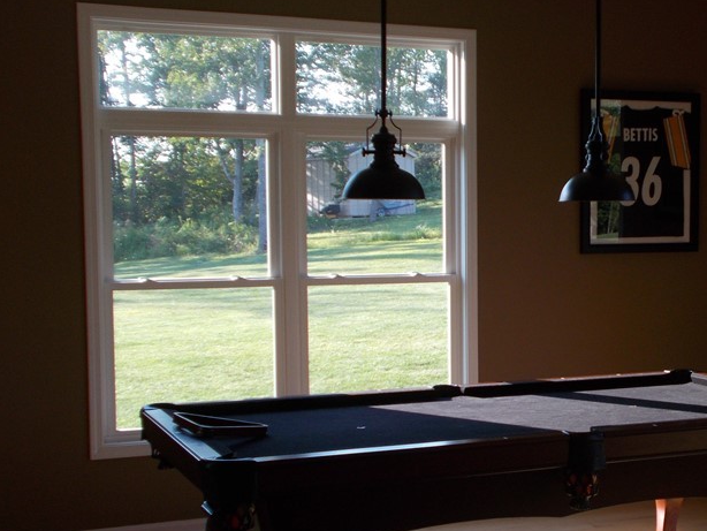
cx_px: 569
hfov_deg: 29.1
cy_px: 308
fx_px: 1328
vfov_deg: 22.6
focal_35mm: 65
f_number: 3.9
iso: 80
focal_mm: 6.9
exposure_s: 1/80
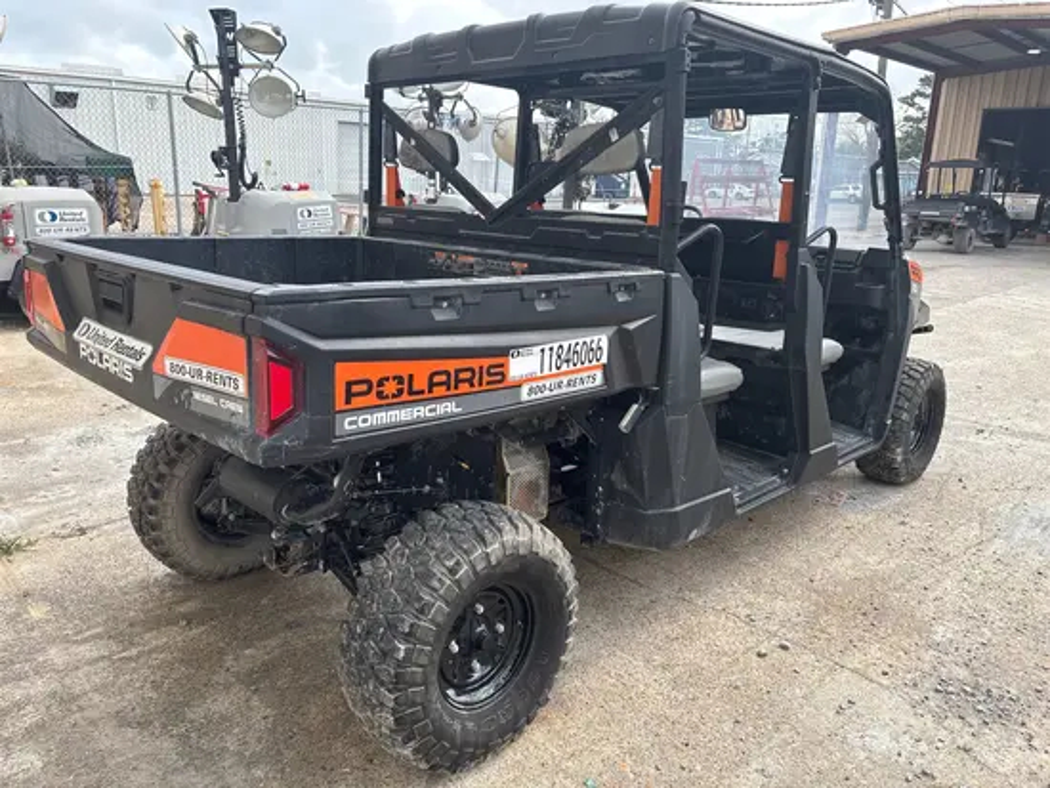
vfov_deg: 53.1
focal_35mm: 26
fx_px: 789
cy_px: 394
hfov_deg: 67.3
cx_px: 525
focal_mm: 5.96
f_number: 1.6
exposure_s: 1/887
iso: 50
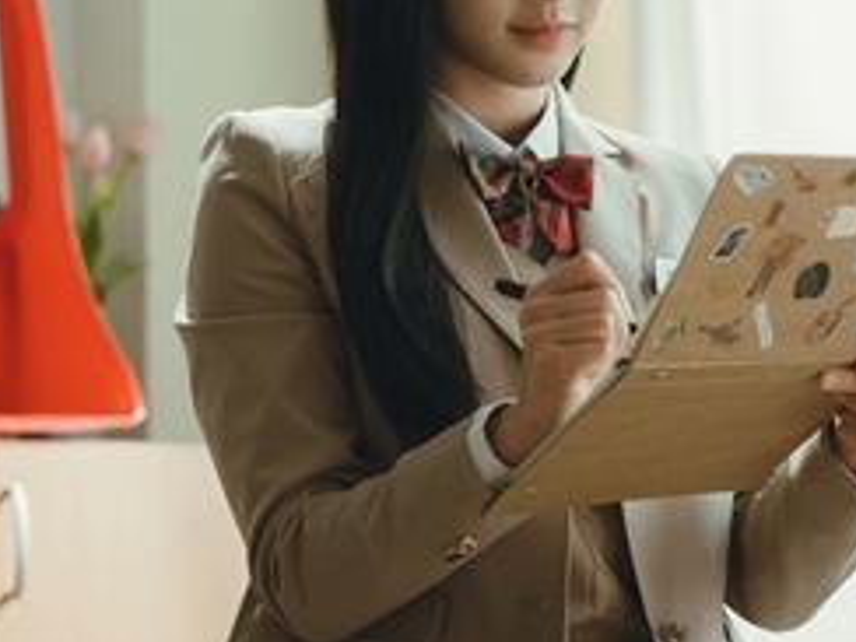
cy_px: 177
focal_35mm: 211
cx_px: 740
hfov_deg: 9.3
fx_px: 5218
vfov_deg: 7.0
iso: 800
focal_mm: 107
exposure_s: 1/640
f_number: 3.5
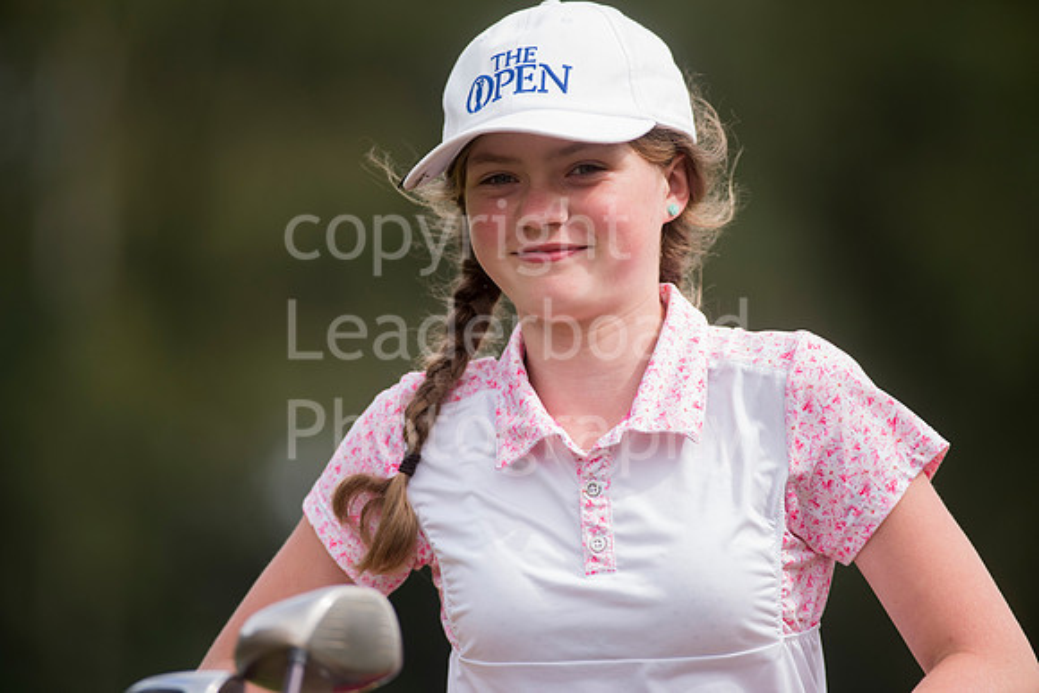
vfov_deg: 4.6
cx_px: 520
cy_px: 346
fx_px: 8660
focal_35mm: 300
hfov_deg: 6.9
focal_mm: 300
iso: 400
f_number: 4.5
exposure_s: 1/2000
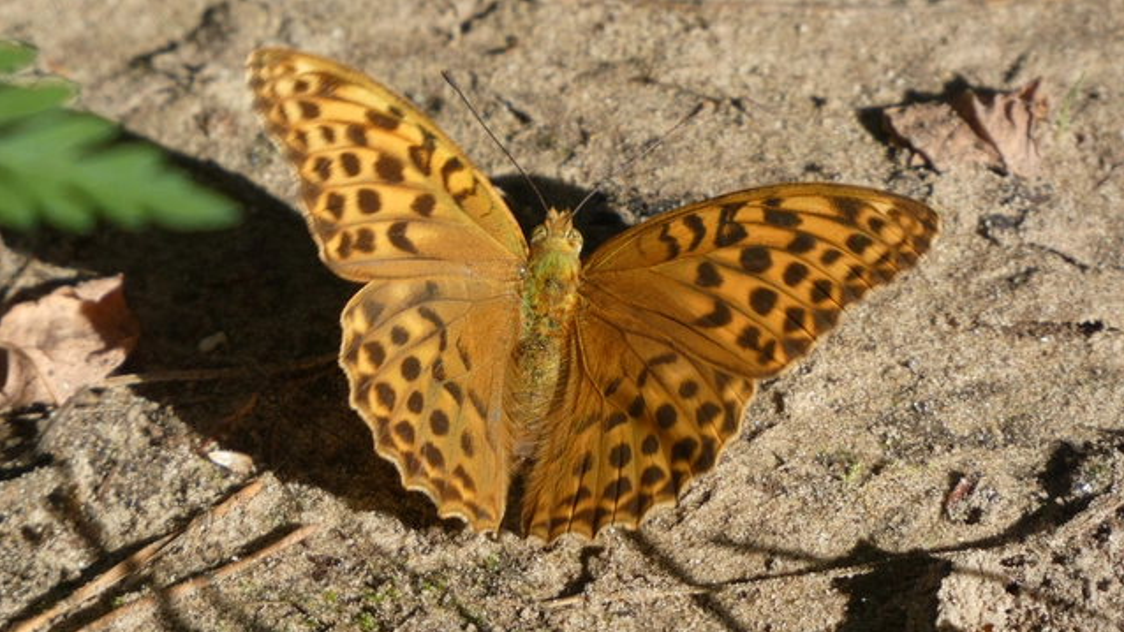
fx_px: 30850
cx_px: 562
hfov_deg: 2.1
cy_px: 350
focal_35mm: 1035
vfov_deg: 1.2
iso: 80
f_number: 5.6
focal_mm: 169.6
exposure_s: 1/200
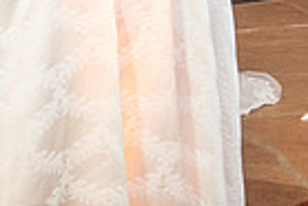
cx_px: 111
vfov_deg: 8.2
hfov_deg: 13.0
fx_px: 1353
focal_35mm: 158
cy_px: -220
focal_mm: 38
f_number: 2.8
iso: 1250
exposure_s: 1/125
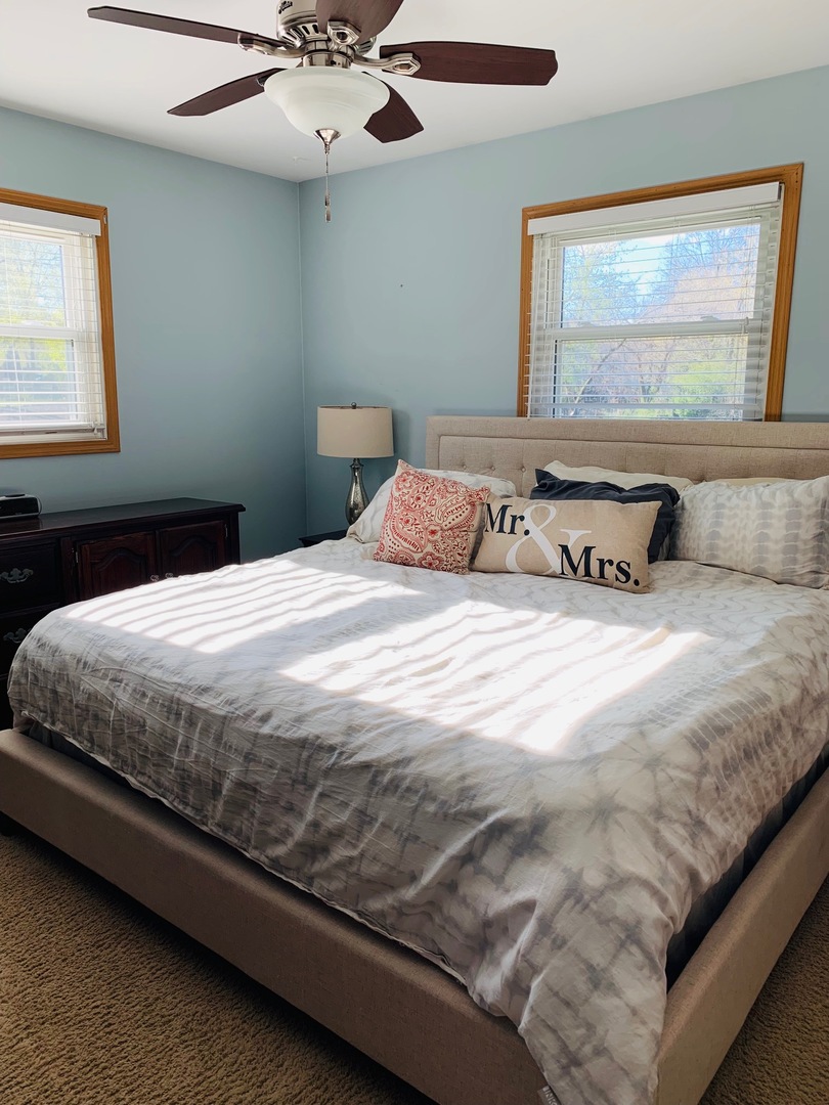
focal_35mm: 26
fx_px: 830
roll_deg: +0.1
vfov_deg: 67.3
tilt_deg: -9.5
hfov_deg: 53.1
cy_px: 552
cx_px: 414
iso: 25
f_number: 1.8
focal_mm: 4.25
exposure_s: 1/121
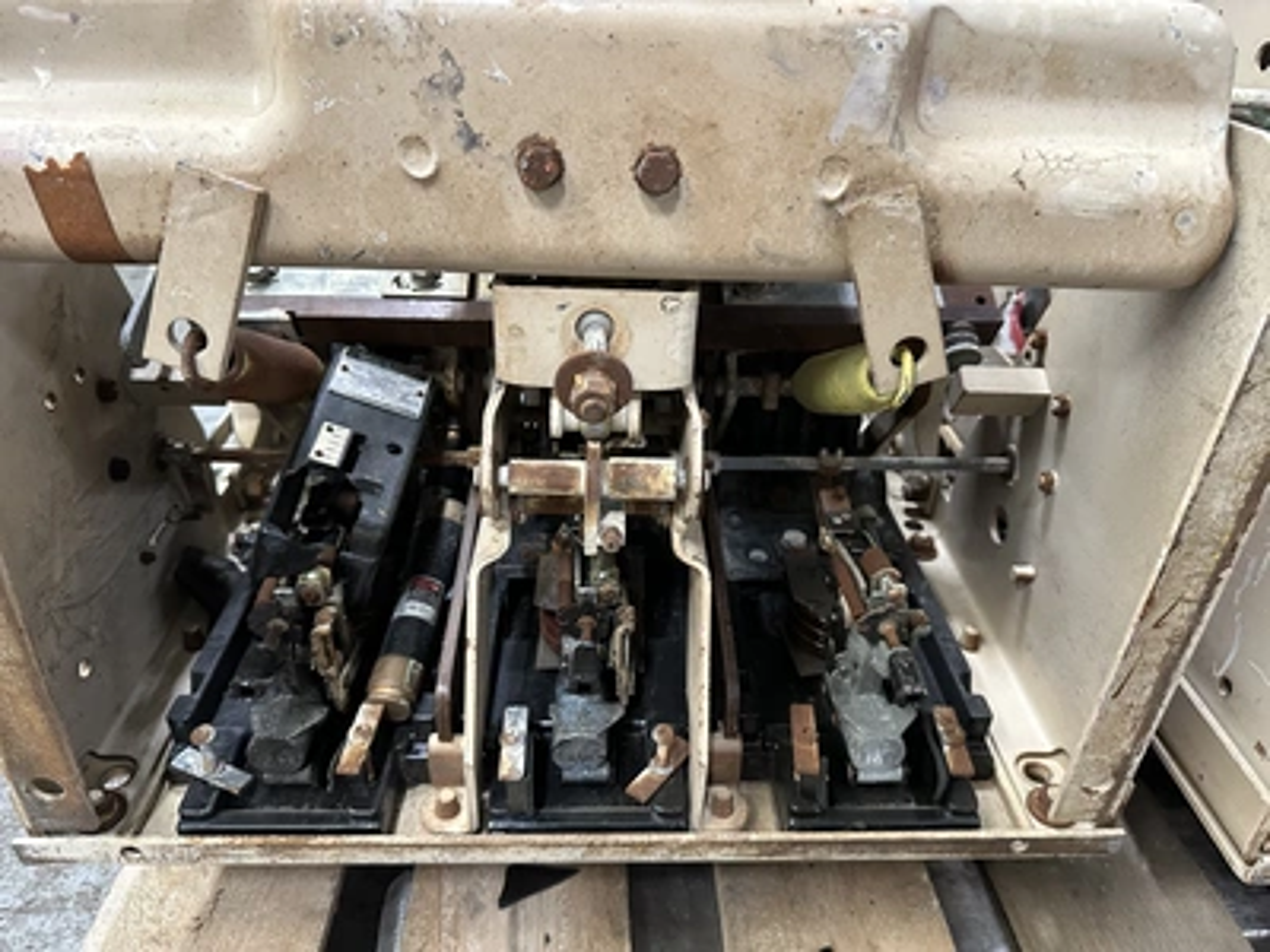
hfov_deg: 71.6
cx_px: 635
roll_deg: -2.1
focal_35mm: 24
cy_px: 476
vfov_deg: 56.8
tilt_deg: -30.8
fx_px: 881
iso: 640
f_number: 1.78
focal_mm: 6.86
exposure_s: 1/60
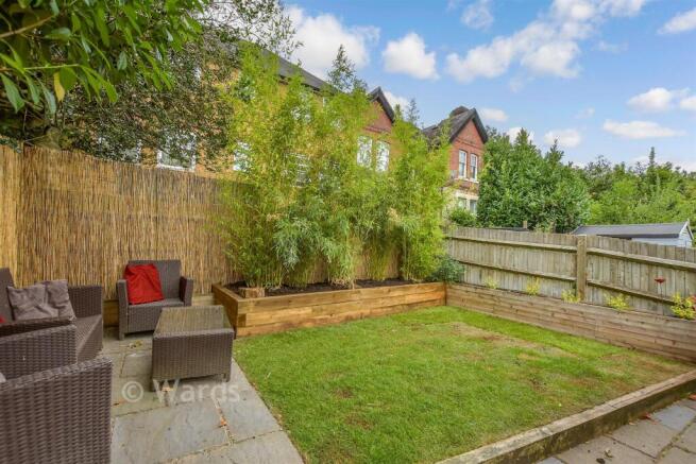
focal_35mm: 15
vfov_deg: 77.4
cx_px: 348
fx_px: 290
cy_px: 232
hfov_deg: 100.4
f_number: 8
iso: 320
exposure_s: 1/160
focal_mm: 10
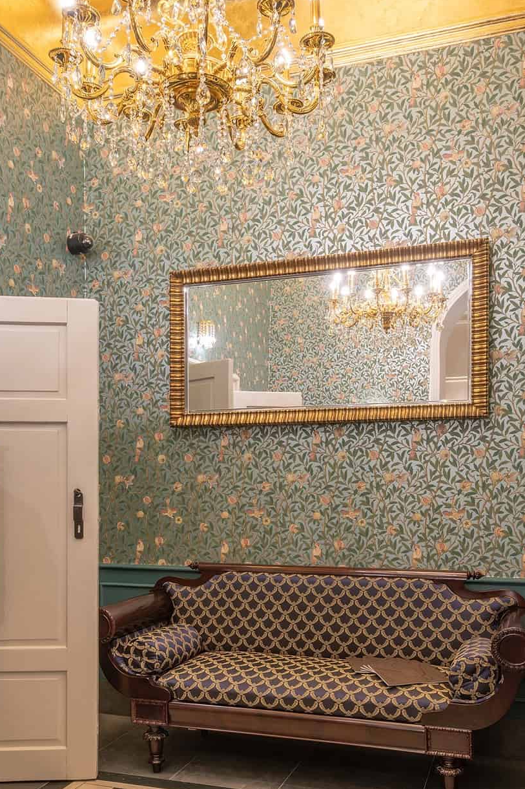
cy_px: 482
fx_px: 744
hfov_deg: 38.9
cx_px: 262
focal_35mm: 34
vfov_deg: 55.3
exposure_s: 1
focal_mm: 18
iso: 64
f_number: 11
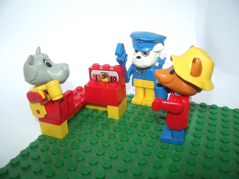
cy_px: 90
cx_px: 120
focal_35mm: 35
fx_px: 242
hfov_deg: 52.6
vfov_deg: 40.7
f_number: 4.3
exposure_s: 1/125
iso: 50
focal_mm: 5.8
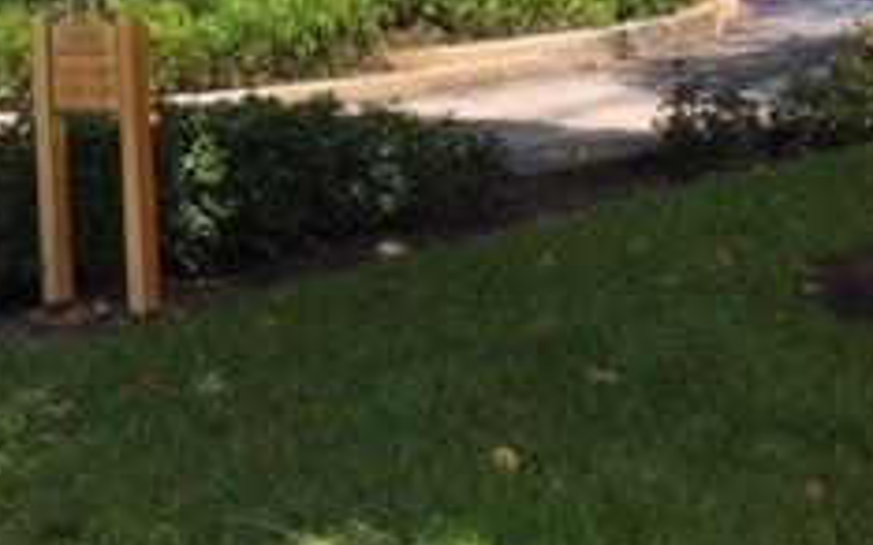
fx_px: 1998
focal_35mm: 84
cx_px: 119
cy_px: -213
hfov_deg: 24.1
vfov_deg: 14.7
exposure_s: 1/855
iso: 25
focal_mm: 4.15
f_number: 2.2
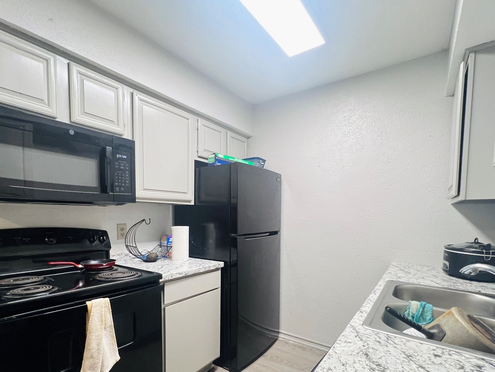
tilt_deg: -3.0
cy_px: 233
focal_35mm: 17
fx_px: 243
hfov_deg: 90.8
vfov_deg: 73.5
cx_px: 228
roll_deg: -0.8
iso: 200
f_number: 1.8
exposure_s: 1/60
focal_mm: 1.57
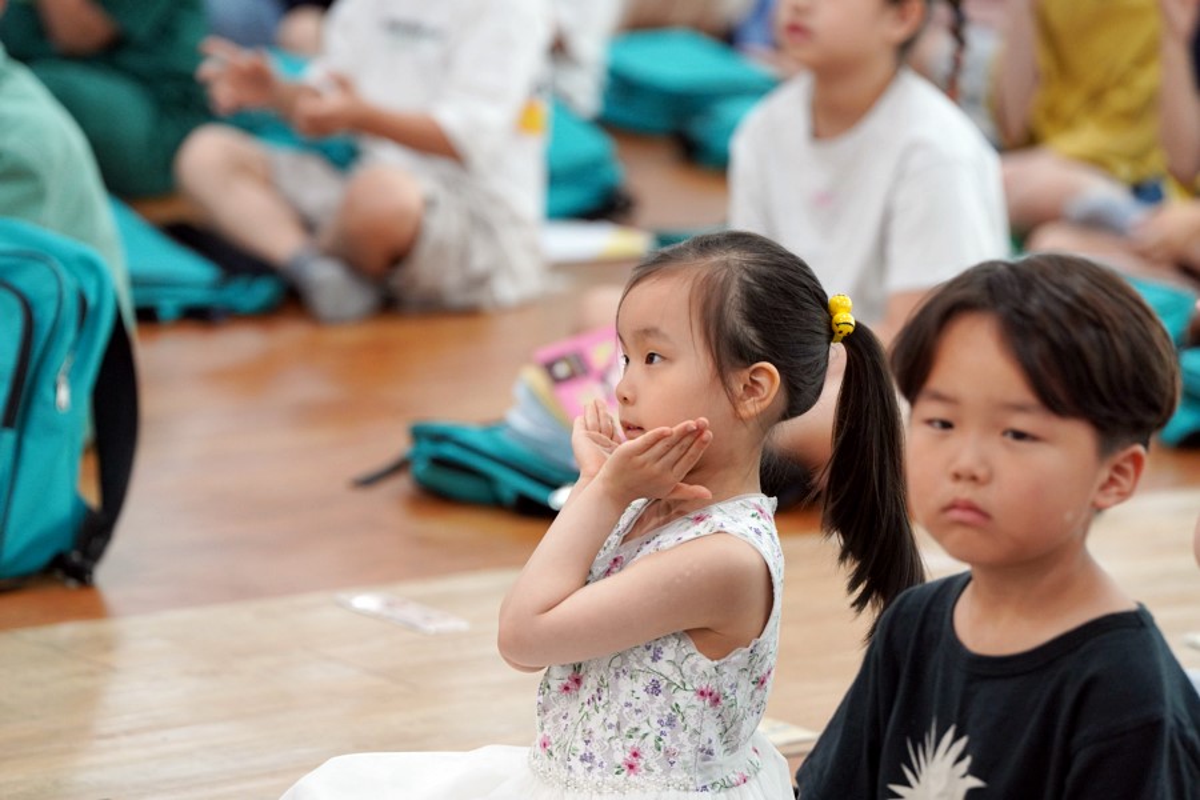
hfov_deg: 10.4
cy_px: 400
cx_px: 600
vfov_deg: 7.0
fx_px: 6566
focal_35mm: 197
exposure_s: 1/200
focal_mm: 197
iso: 2000
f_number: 4
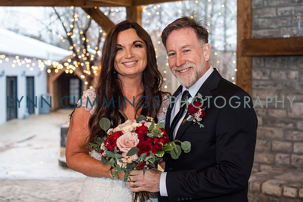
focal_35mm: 55
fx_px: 465
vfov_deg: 24.5
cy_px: 96
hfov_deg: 36.1
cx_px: 142
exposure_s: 1/200
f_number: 3.5
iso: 640
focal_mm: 50
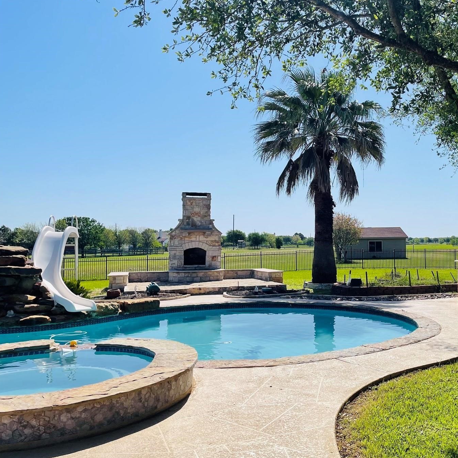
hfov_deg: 45.5
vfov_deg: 47.2
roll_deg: +1.0
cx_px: 346
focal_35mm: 35
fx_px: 524
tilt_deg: +3.0
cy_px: 224
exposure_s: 1/6494
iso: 32
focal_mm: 4.2
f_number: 1.6
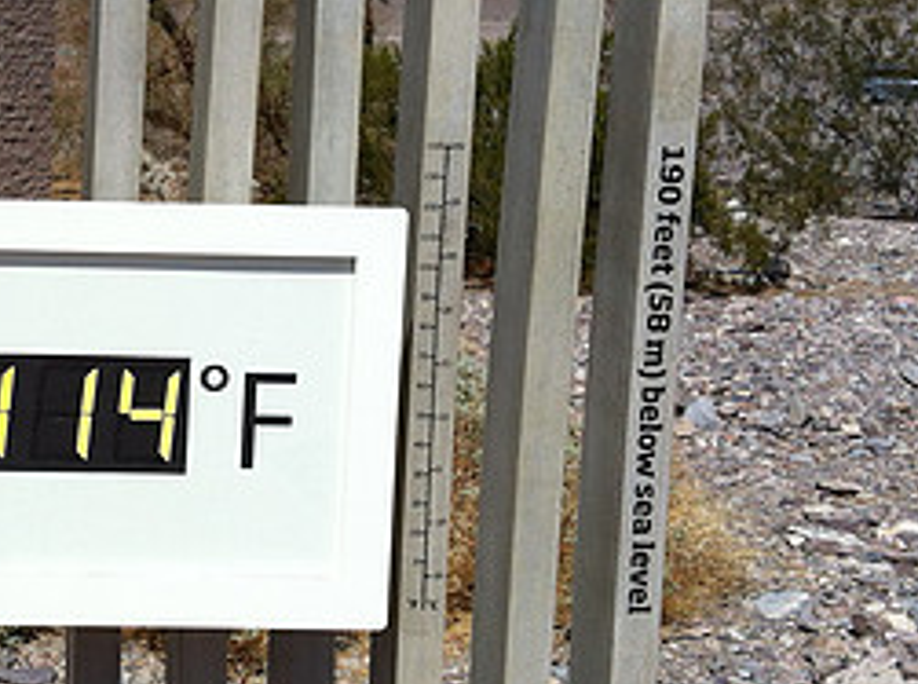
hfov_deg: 23.4
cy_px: 291
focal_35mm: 81
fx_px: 2143
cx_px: 66
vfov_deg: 18.1
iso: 80
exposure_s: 1/3016
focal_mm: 3.85
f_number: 2.8
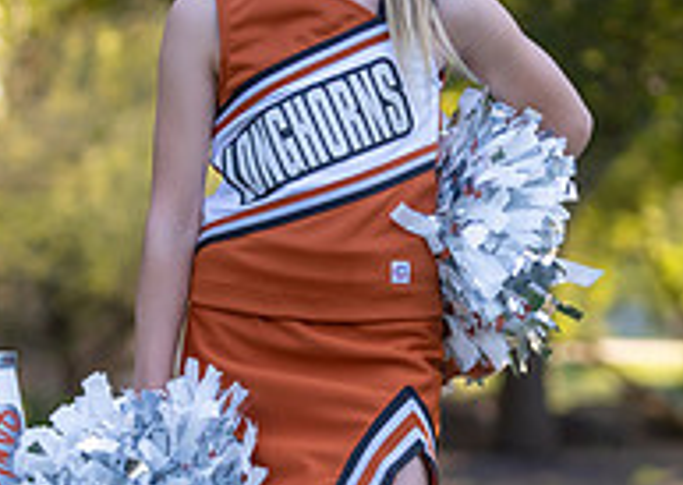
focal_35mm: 234
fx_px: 4530
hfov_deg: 8.6
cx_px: 374
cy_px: 345
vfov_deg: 6.1
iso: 200
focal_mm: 70
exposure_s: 1/320
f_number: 2.8
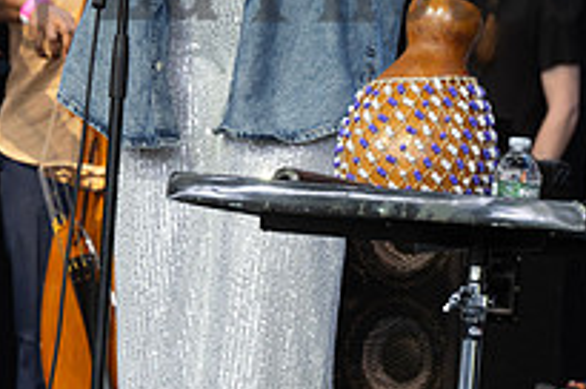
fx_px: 6078
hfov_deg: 5.5
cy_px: -54
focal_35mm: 374
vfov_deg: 3.7
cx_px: 197
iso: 1600
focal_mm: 170
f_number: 8
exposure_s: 1/80
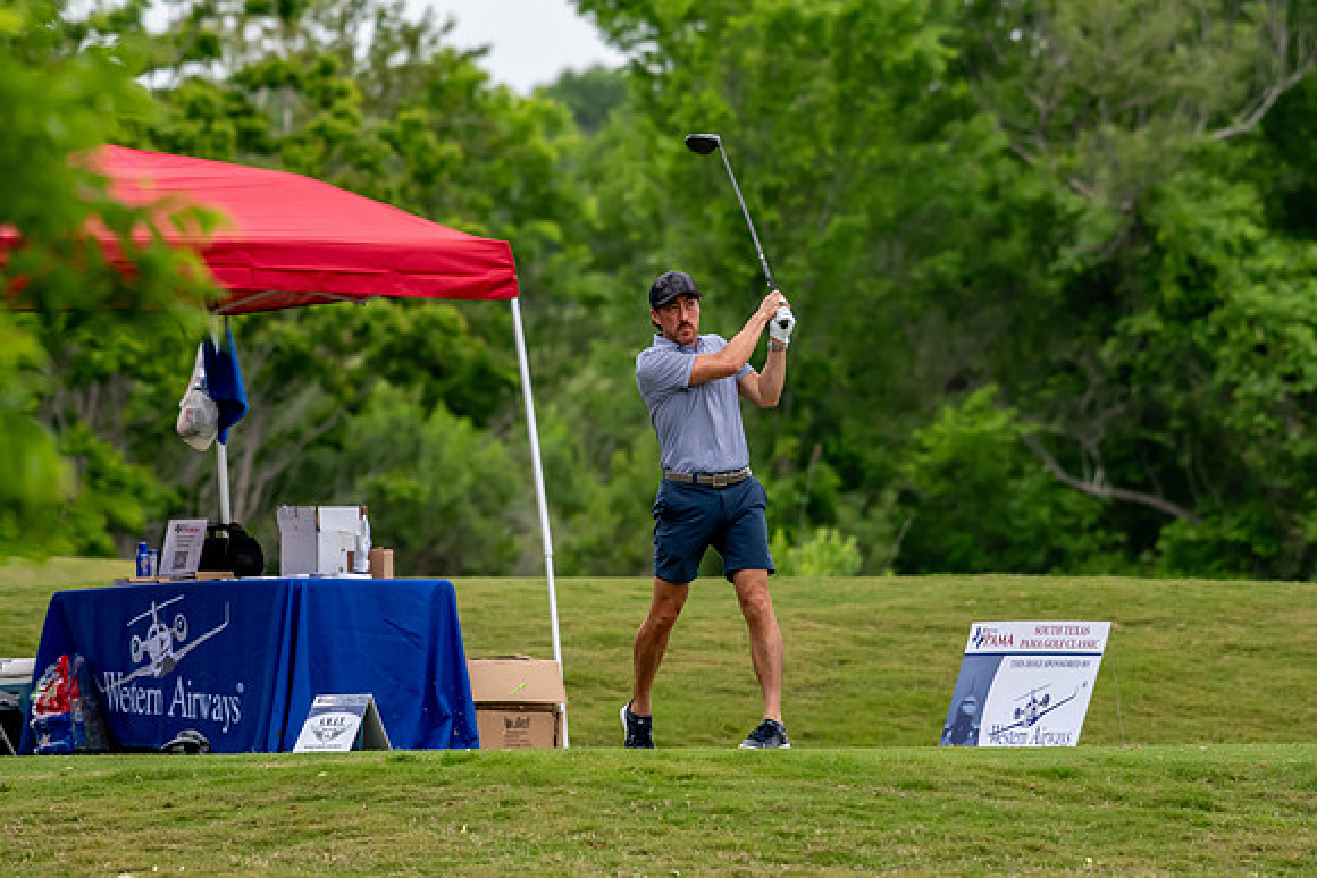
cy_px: 439
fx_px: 15917
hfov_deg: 4.7
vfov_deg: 3.2
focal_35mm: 435
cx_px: 658
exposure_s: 1/2000
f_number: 5.6
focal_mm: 290
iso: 1250
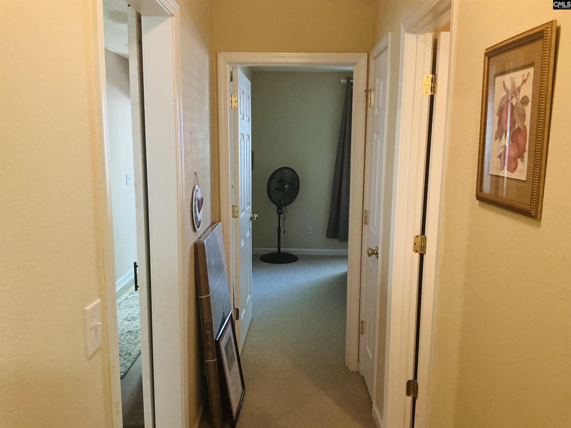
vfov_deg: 48.2
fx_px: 478
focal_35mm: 29
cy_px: 214
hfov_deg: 61.7
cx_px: 286
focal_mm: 3
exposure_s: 1/40
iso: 200
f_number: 1.8
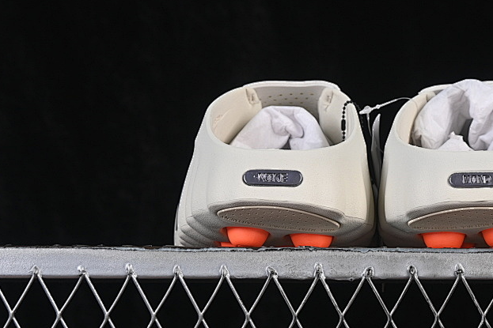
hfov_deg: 15.7
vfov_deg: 10.5
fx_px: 1780
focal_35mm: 130
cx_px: 379
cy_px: 70
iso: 160
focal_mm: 50
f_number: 8
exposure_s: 1/80
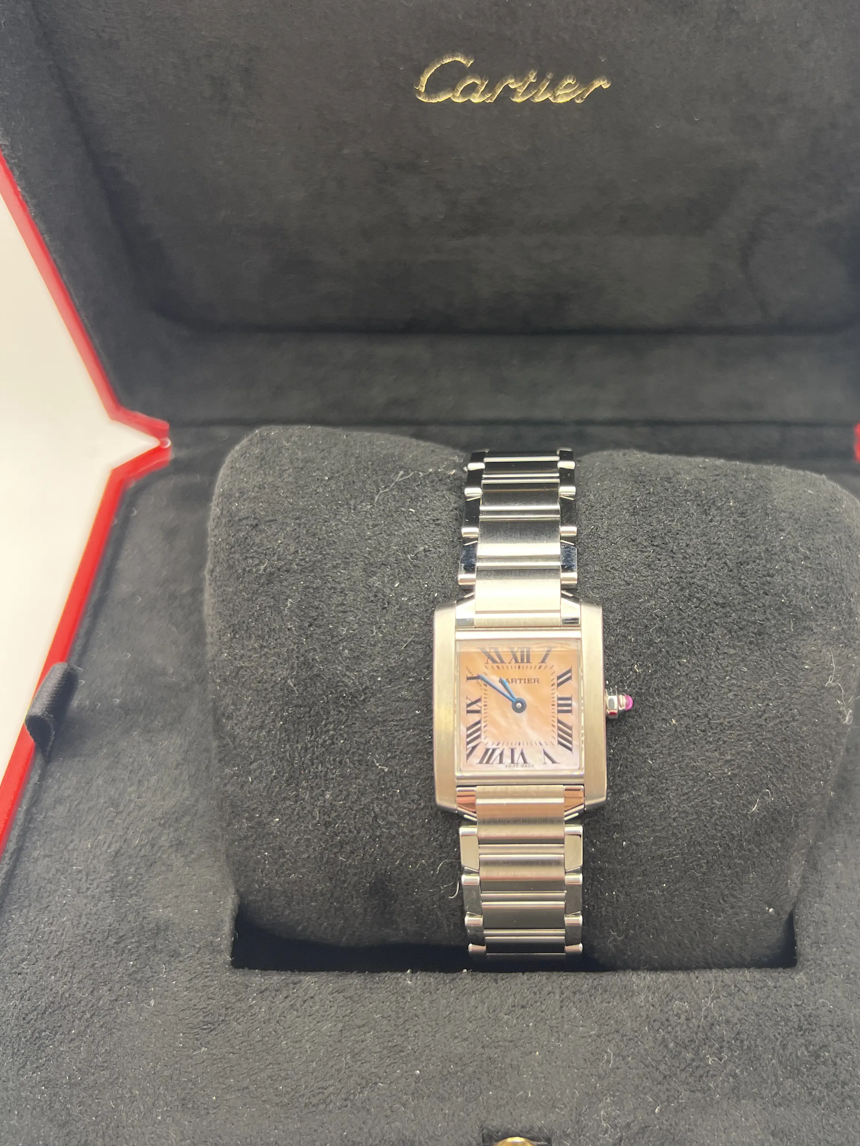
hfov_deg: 42.6
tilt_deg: -43.6
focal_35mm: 33
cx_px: 541
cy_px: 509
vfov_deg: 55.2
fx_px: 1093
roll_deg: -1.4
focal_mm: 5.7
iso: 80
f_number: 1.5
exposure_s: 1/60
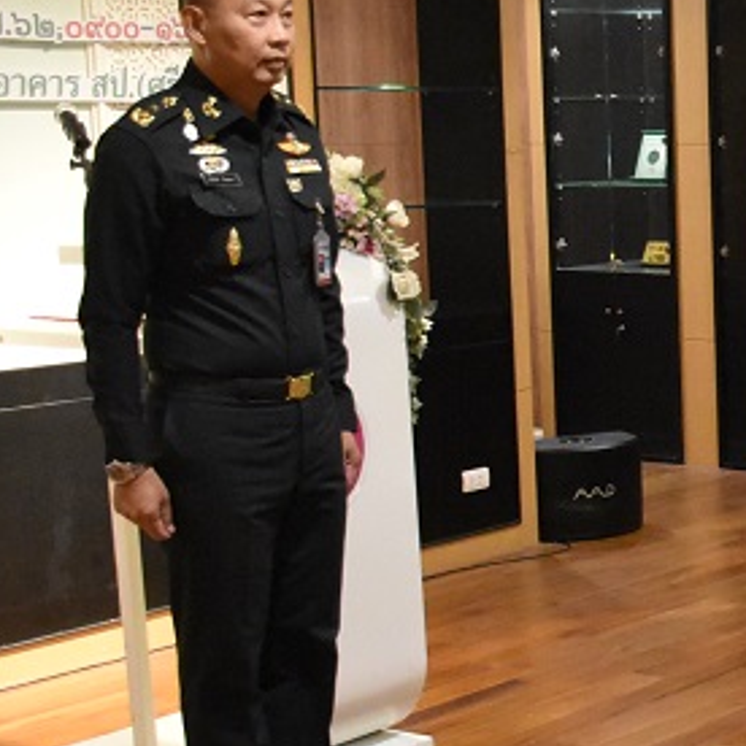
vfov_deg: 20.8
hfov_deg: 18.1
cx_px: 1187
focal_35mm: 83
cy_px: 465
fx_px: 2024
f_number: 3.5
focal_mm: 20
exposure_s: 1/60
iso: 5600
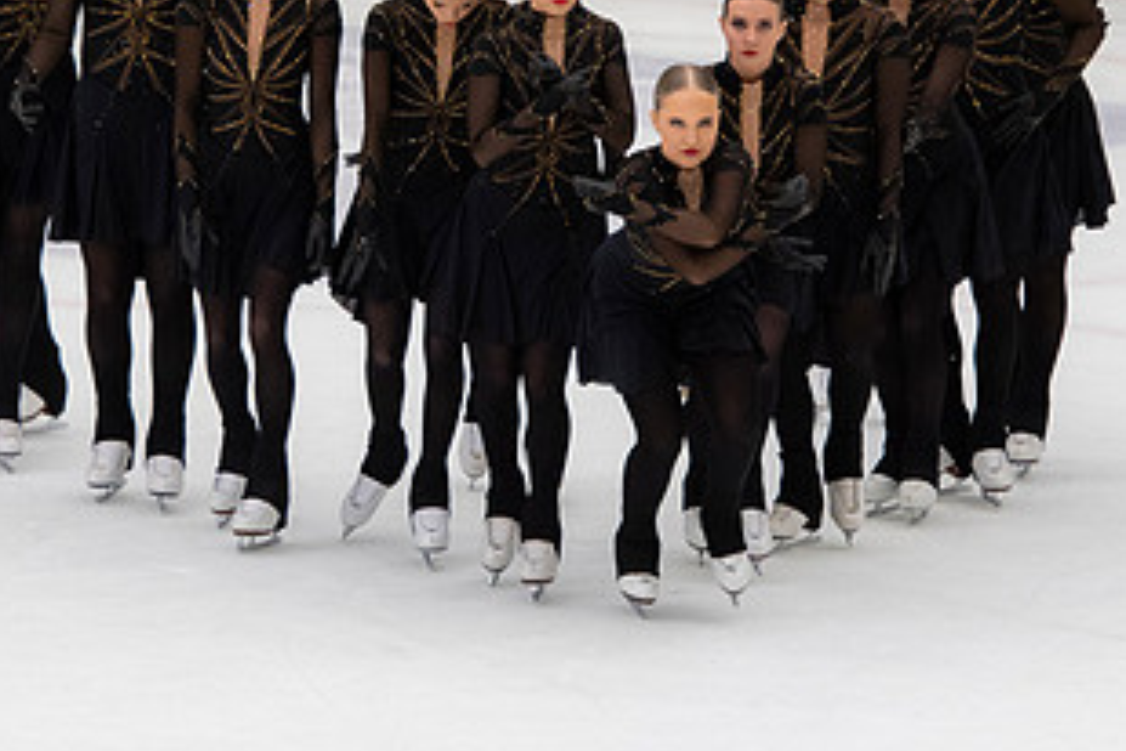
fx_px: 13667
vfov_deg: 3.1
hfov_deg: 4.7
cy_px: 57
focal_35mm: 437
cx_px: 426
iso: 1600
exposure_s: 1/320
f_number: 5.6
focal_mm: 155
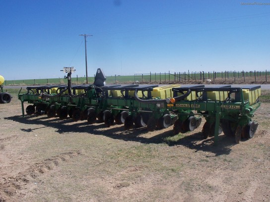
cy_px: 101
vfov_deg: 40.7
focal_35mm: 35
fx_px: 273
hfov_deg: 52.6
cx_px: 135
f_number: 5.5
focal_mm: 6.3
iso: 80
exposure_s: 1/640
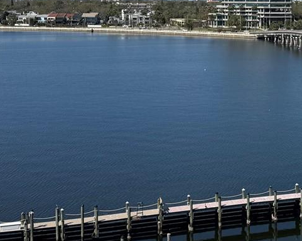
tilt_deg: -3.1
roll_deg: -0.3
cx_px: 308
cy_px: 26
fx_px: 697
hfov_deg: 23.4
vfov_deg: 19.3
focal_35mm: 78
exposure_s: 1/7092
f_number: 1.78
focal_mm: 6.76
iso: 80
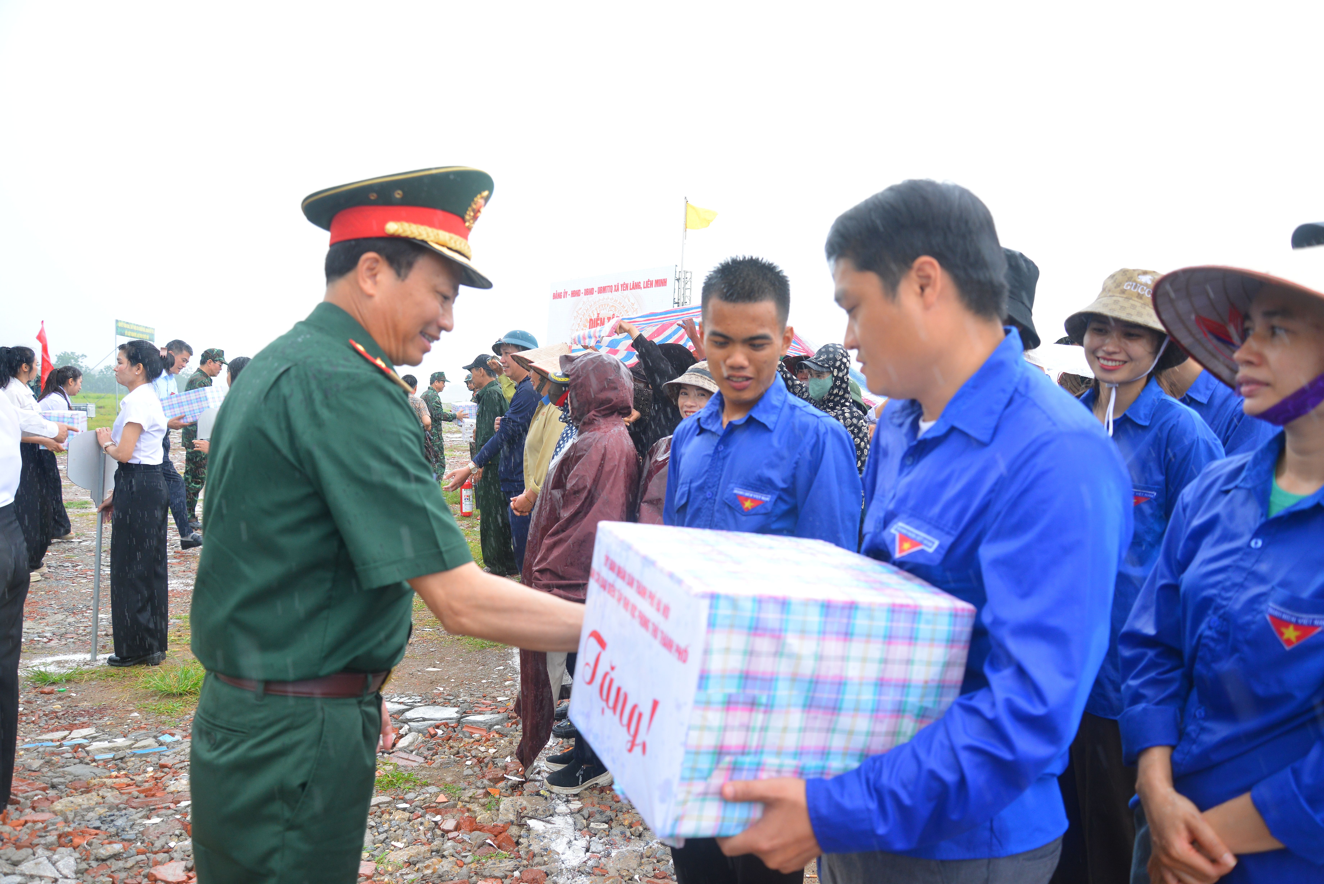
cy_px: 442
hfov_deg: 65.5
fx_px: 1030
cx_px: 662
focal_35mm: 28
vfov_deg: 46.4
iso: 640
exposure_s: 1/250
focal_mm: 28
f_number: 5
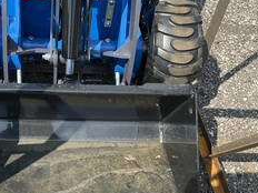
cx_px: 59
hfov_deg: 37.1
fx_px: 373
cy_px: 110
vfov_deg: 29.1
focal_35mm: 50
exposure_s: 1/586
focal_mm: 3
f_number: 1.8
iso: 25
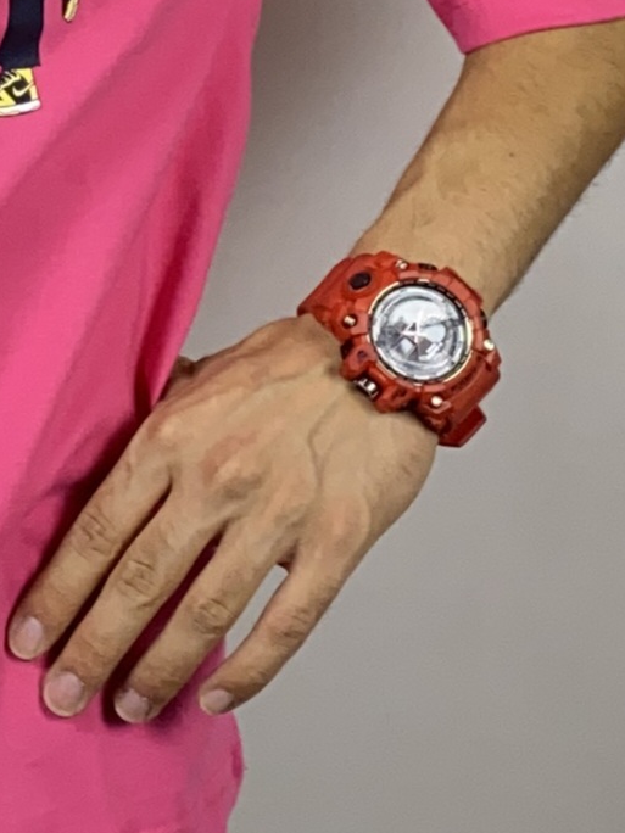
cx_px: -227
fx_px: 2215
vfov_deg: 18.4
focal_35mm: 92
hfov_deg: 15.2
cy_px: -480
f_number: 1.8
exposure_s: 1/100
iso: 64
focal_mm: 4.25
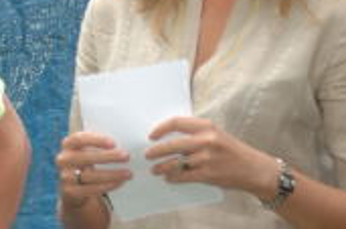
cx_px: -158
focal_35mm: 521
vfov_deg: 2.6
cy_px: -121
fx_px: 4990
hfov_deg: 4.0
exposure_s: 1/90
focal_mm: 105
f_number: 4.8
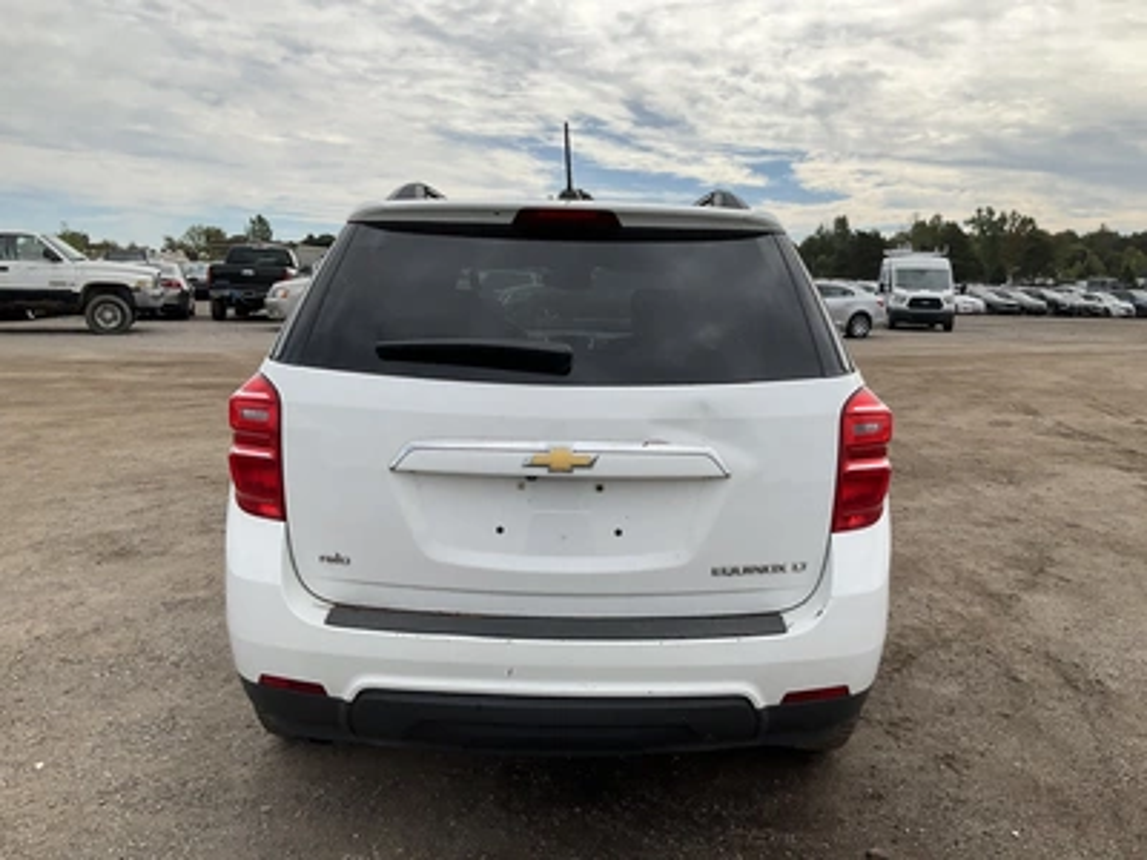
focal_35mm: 29
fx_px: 961
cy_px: 430
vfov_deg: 48.2
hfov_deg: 61.7
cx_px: 574
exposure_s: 1/2427
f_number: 1.8
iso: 25
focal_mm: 3
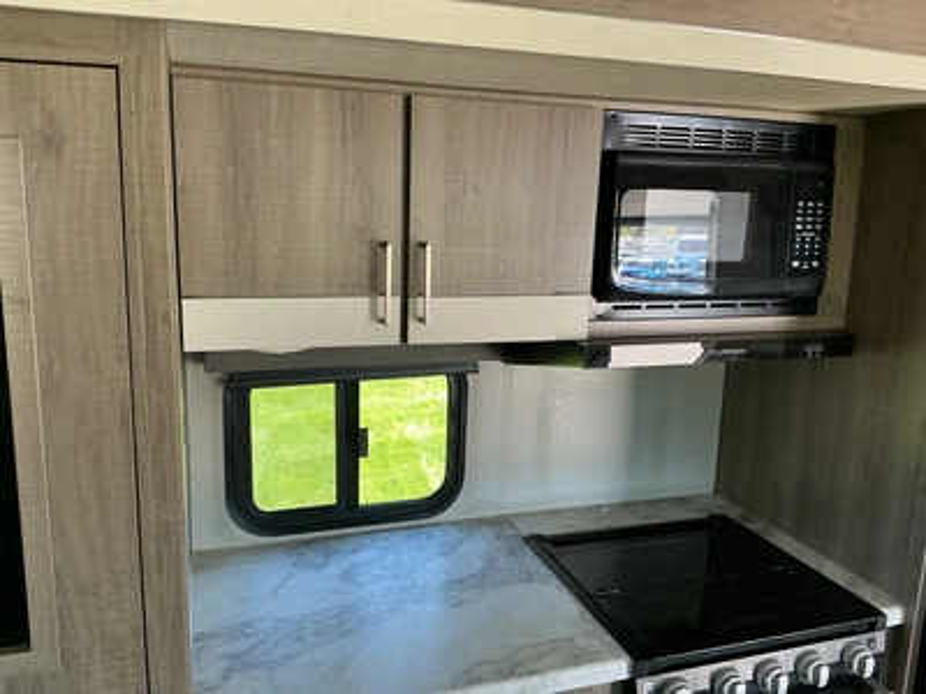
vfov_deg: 49.7
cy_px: 347
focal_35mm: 28
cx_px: 463
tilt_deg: -10.0
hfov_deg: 63.4
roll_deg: -2.6
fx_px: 749
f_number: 1.8
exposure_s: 1/60
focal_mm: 3
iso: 80
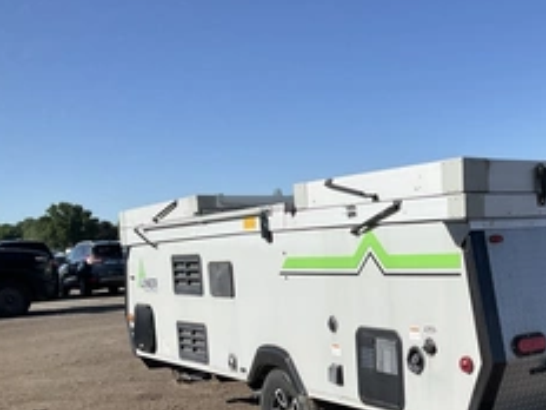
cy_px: 330
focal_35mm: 50
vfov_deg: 28.5
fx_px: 789
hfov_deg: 36.8
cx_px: 438
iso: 25
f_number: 1.8
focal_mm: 3
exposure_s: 1/2227
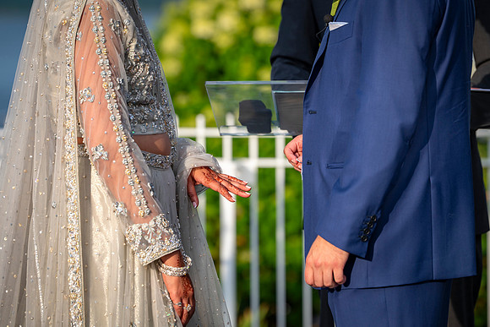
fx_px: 2943
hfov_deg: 9.5
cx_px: 244
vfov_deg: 6.4
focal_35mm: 216
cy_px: 163
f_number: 4.5
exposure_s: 1/1000
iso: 160
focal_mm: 200
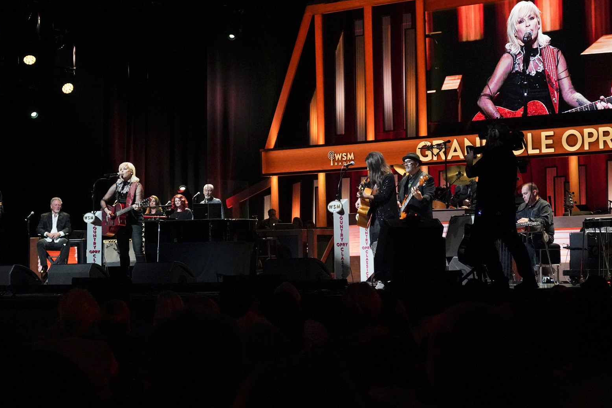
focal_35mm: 77
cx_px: 374
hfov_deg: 26.2
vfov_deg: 17.7
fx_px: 1309
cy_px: 161
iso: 12800
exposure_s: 1/100
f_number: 5.6
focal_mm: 60
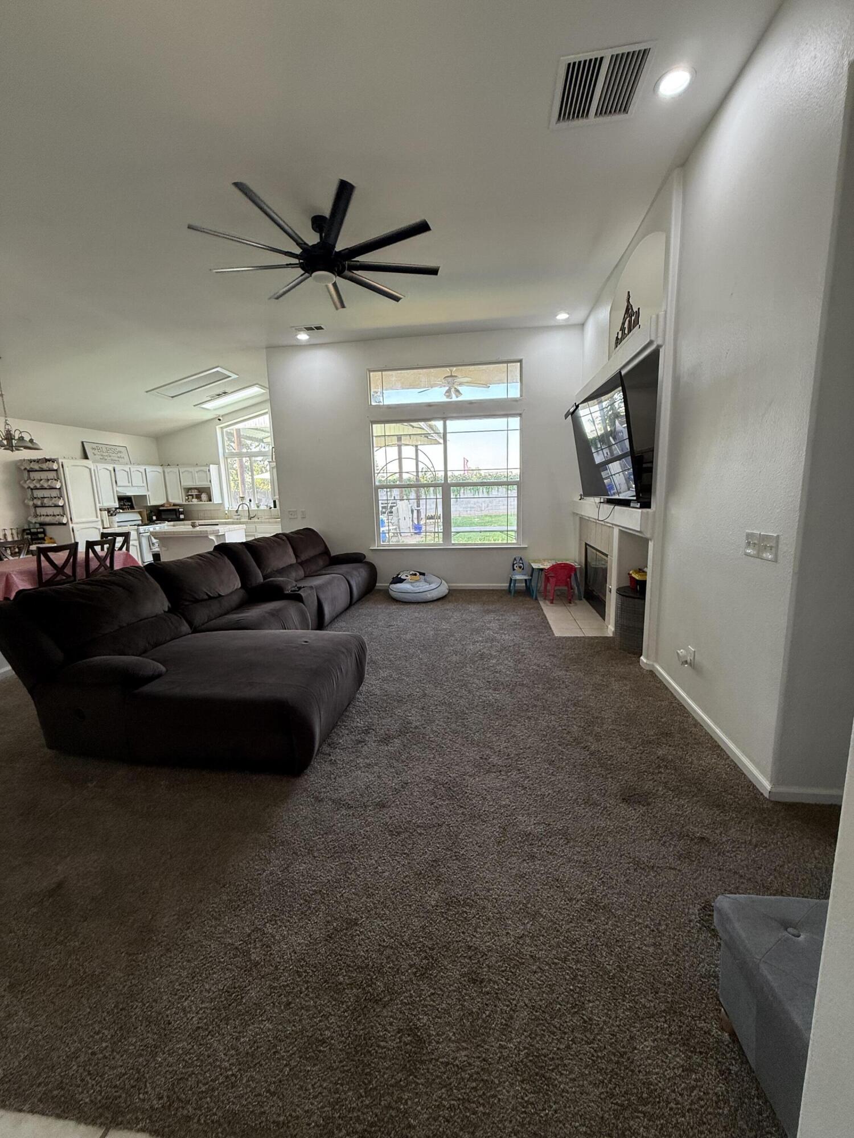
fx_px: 461
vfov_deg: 102.1
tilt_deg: -9.3
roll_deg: +1.2
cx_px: 427
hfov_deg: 85.7
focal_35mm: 14
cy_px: 569
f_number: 2.2
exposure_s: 1/120
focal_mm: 2.22
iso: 160
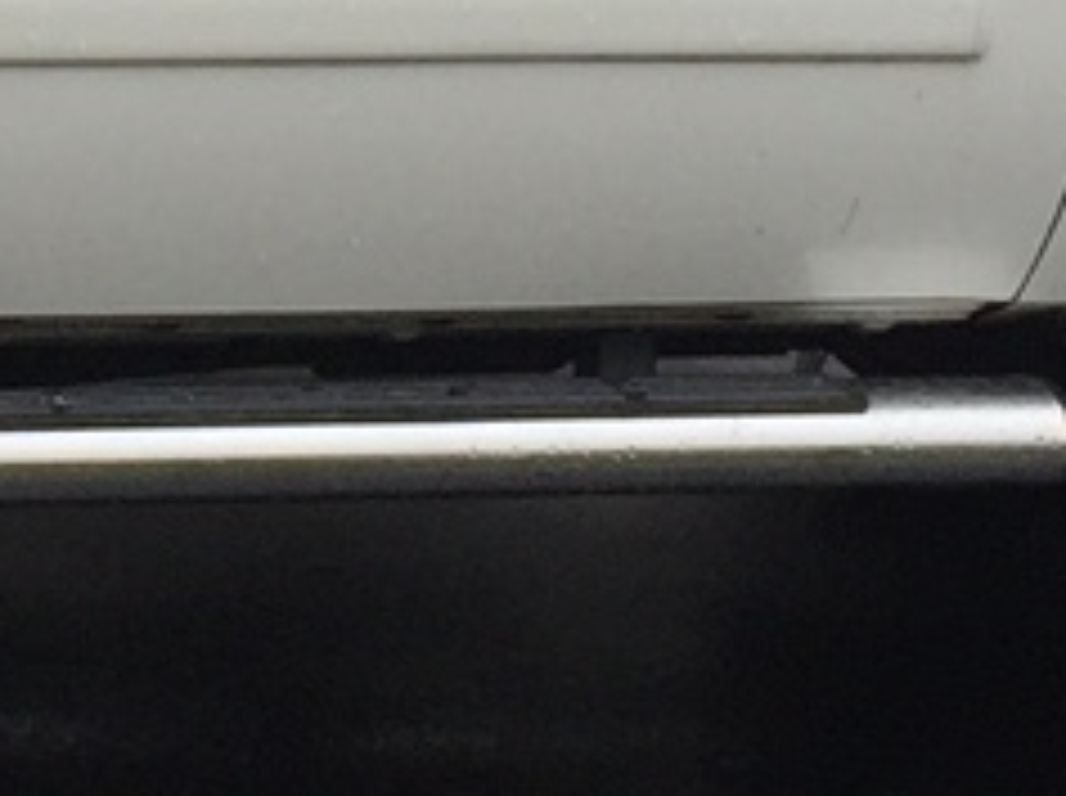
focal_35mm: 200
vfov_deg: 7.3
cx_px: -634
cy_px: -360
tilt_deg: -5.9
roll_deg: -2.2
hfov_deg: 9.6
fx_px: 6150
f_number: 2.2
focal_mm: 4.15
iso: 32
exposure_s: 1/182
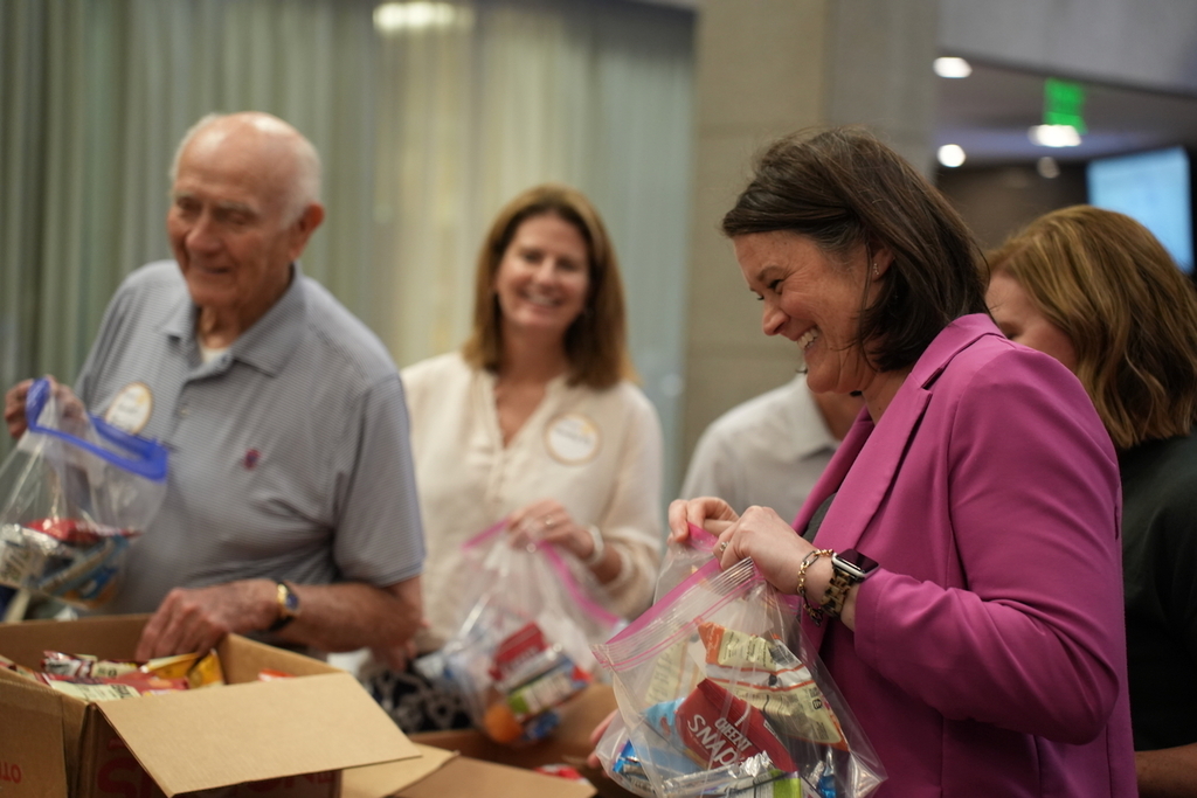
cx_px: 598
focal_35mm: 75
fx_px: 2494
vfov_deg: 18.2
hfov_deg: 27.0
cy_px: 399
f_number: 2.8
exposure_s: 1/160
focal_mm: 75
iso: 2000
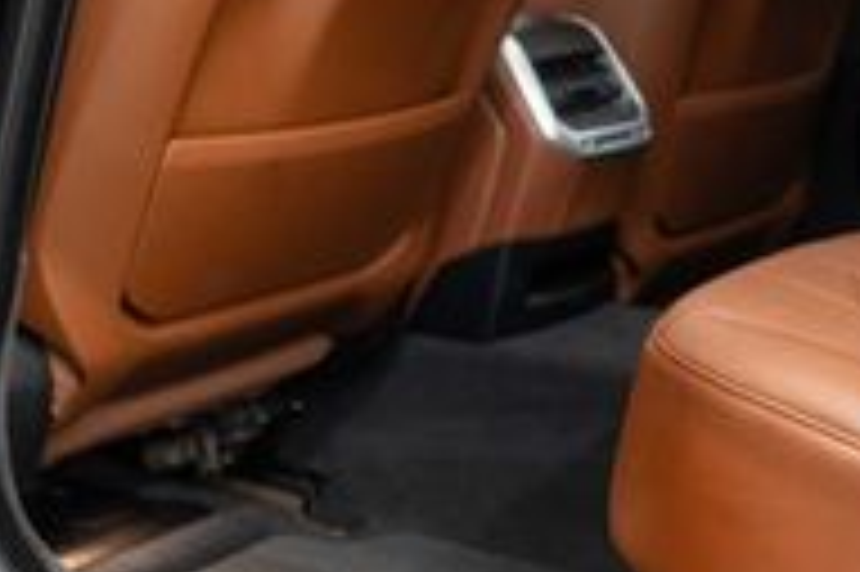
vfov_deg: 14.3
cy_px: -16
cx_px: 783
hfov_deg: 21.2
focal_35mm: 94
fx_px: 2244
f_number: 3.2
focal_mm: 28
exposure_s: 1/40
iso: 1000
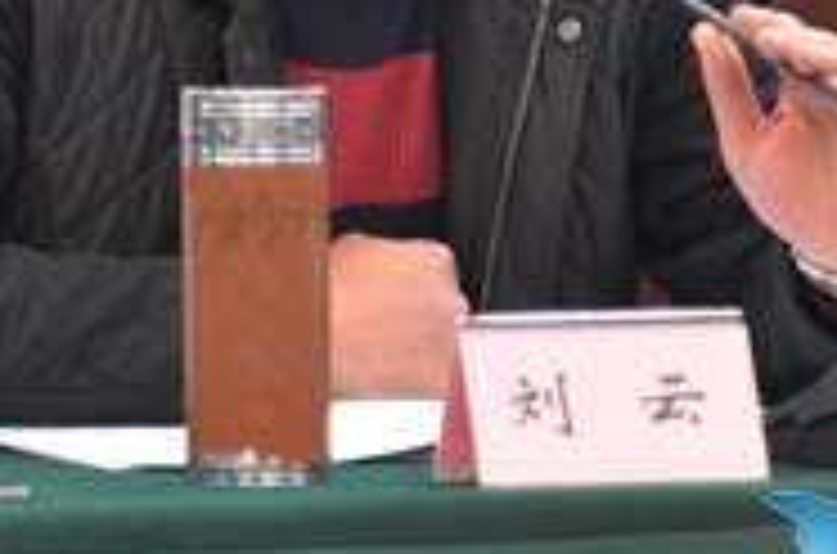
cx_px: 356
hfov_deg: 2.0
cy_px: 11
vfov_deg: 1.4
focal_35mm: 1010
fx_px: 23423
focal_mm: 250
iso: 640
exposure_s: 1/8
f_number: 5.6
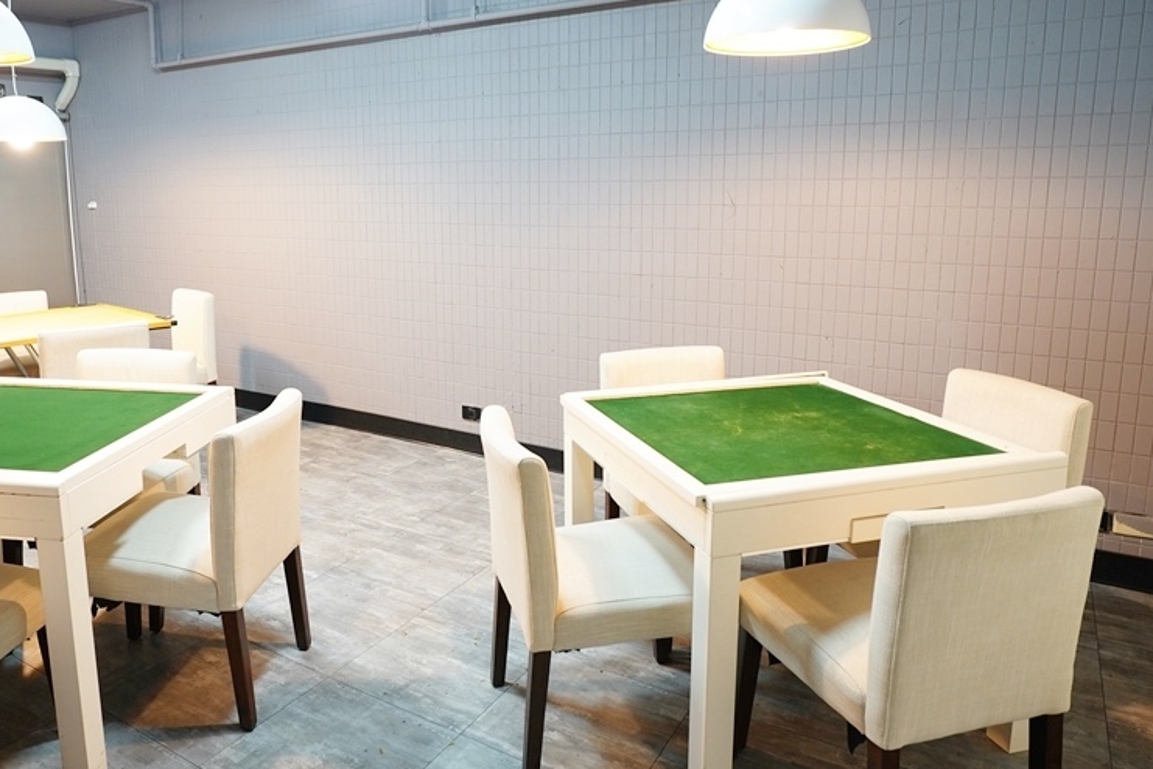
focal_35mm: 27
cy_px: 325
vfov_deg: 47.8
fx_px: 865
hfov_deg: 66.9
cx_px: 475
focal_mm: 20
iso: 800
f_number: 3.5
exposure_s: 1/30
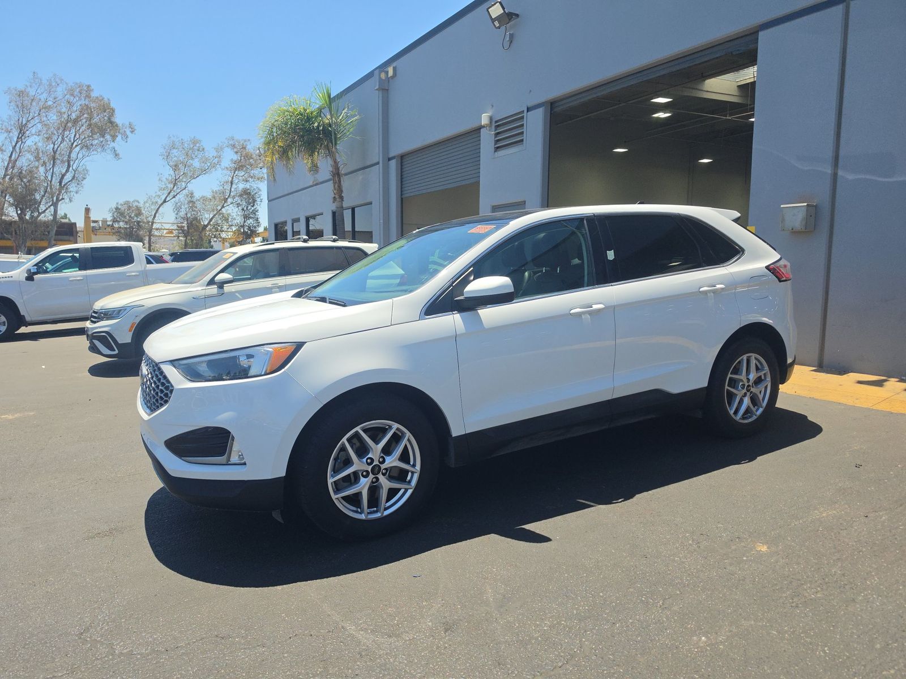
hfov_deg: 73.9
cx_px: 453
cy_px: 340
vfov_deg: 58.9
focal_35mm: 23
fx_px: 602
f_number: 1.4
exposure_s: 1/5775
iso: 63
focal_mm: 6.5
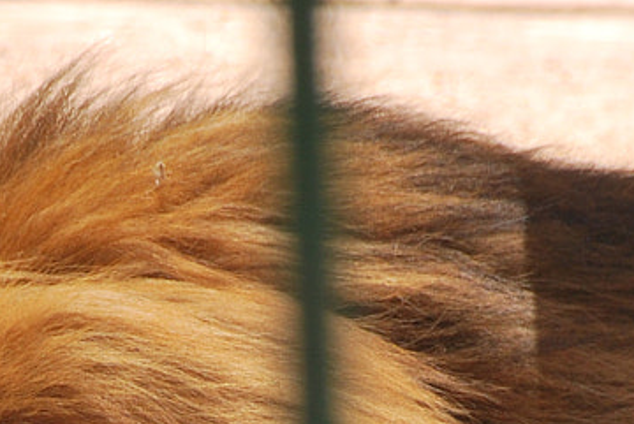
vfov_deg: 1.1
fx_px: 21745
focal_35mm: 1233
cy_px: 585
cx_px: 136
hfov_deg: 1.7
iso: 200
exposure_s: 1/200
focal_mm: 185
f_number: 6.3
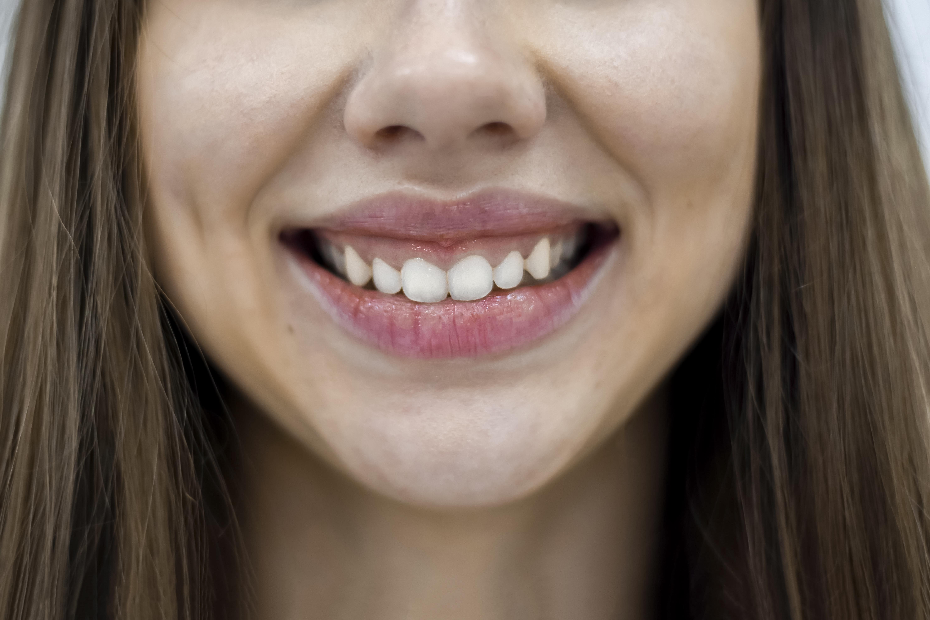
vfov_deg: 17.9
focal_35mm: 76
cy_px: 309
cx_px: 461
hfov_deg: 26.7
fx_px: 1963
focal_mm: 50
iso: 500
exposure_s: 1/640
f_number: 1.8
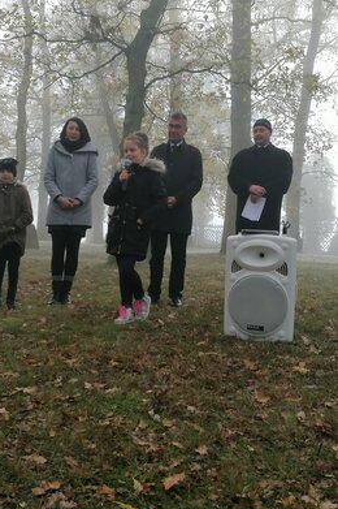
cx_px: 144
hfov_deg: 27.4
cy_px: 259
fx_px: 691
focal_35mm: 49
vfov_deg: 40.4
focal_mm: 4.75
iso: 50
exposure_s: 1/188
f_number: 1.8
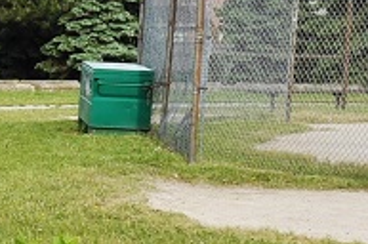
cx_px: -425
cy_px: 284
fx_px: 2027
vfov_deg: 6.8
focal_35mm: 199
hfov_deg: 9.5
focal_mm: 25
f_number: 10
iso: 200
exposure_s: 1/320
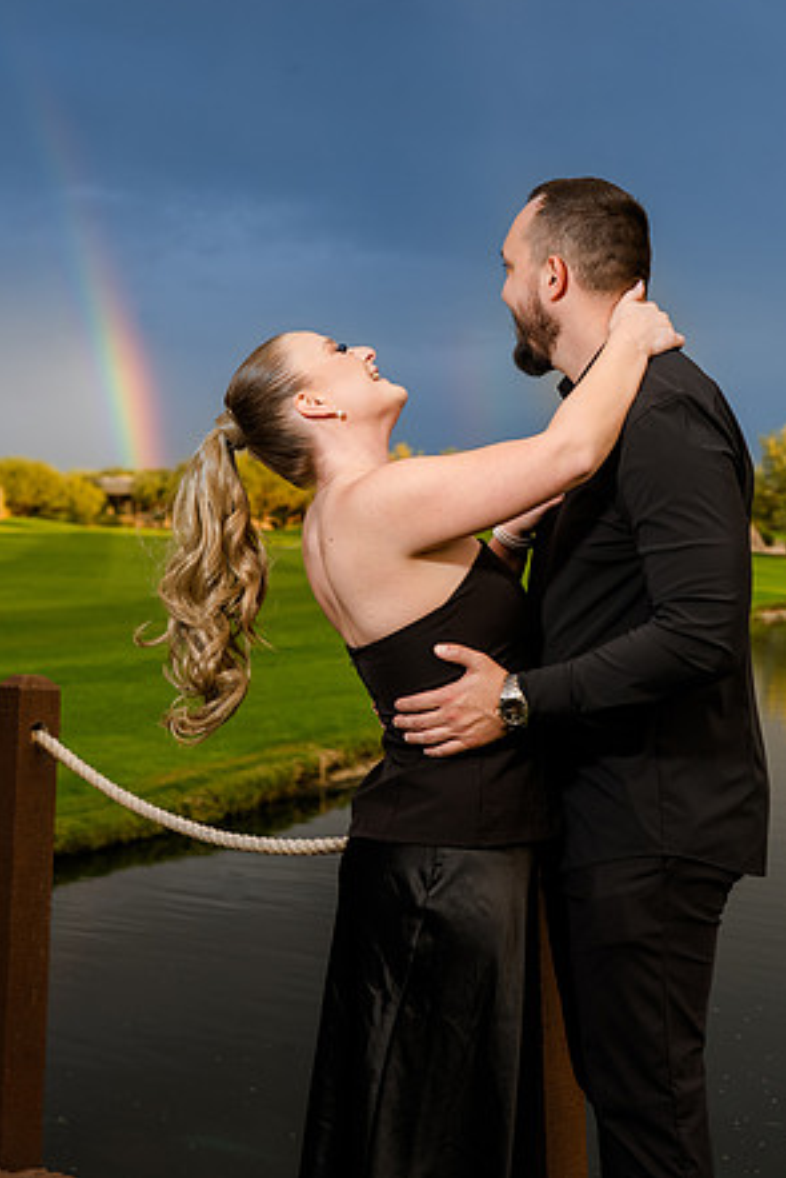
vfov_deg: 34.5
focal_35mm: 58
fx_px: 1898
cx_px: 394
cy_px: 581
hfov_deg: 23.4
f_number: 5.6
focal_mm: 57
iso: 250
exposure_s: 1/250
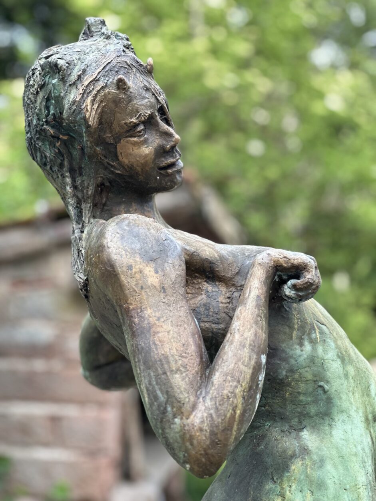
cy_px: 250
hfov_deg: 19.1
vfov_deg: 25.3
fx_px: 1115
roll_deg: -1.3
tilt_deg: +3.6
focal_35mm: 77
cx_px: 188
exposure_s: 1/121
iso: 50
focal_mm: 9
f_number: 2.8
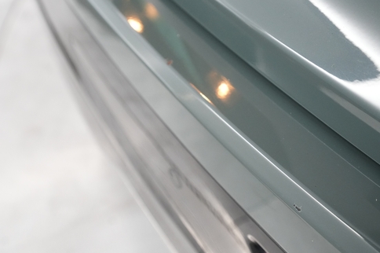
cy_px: 146
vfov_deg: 35.8
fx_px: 390
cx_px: 218
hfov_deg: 51.7
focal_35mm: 37
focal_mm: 28
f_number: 5
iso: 5000
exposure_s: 1/125
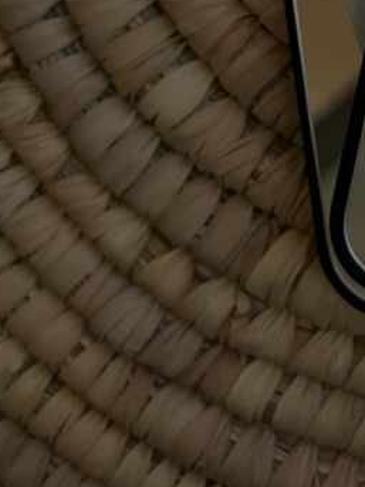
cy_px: -158
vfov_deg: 18.7
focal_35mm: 97
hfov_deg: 13.9
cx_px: 604
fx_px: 1365
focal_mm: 5.7
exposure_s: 1/9434
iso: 50
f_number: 1.5
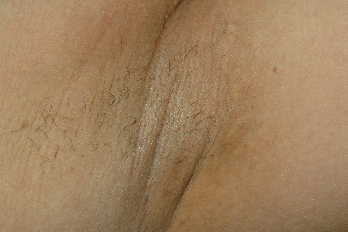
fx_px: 870
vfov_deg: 15.2
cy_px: 116
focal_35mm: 90
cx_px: 174
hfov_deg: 22.6
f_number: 25
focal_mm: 60
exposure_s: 1/60
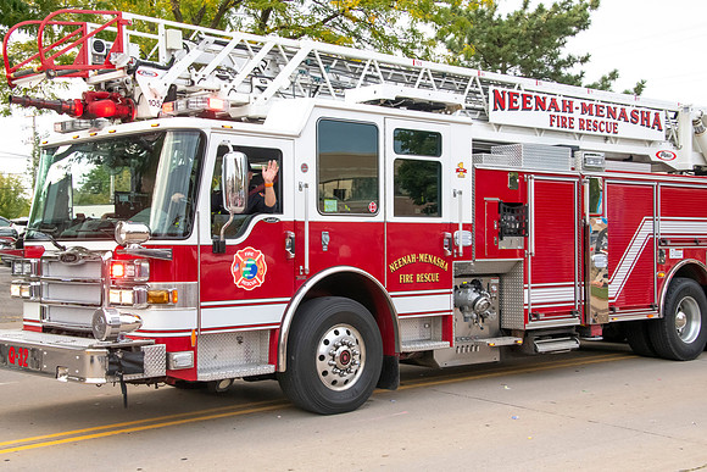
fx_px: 1021
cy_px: 236
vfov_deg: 26.0
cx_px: 354
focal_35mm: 52
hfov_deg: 38.2
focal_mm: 52
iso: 3200
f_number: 11
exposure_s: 1/400
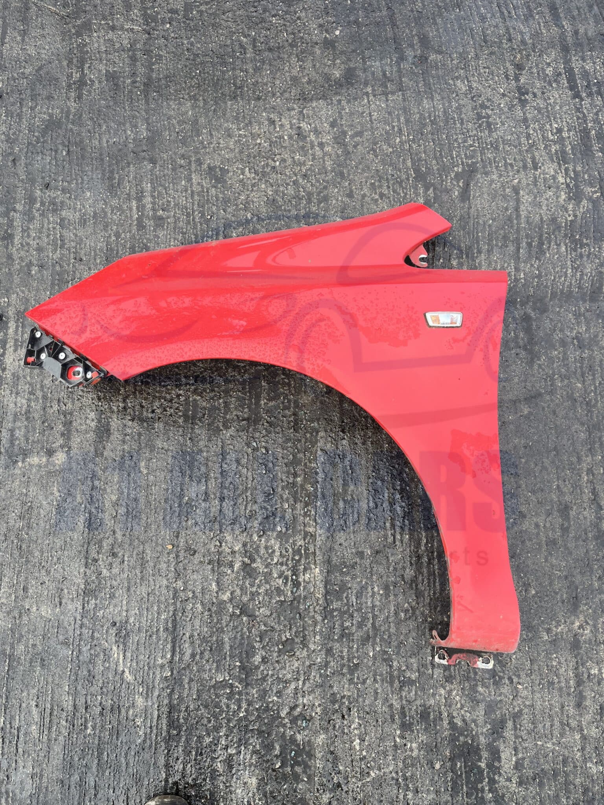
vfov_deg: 67.3
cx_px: 302
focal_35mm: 26
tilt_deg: -78.5
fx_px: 605
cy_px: 402
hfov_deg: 53.1
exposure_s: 1/131
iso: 32
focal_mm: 5.1
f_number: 1.6
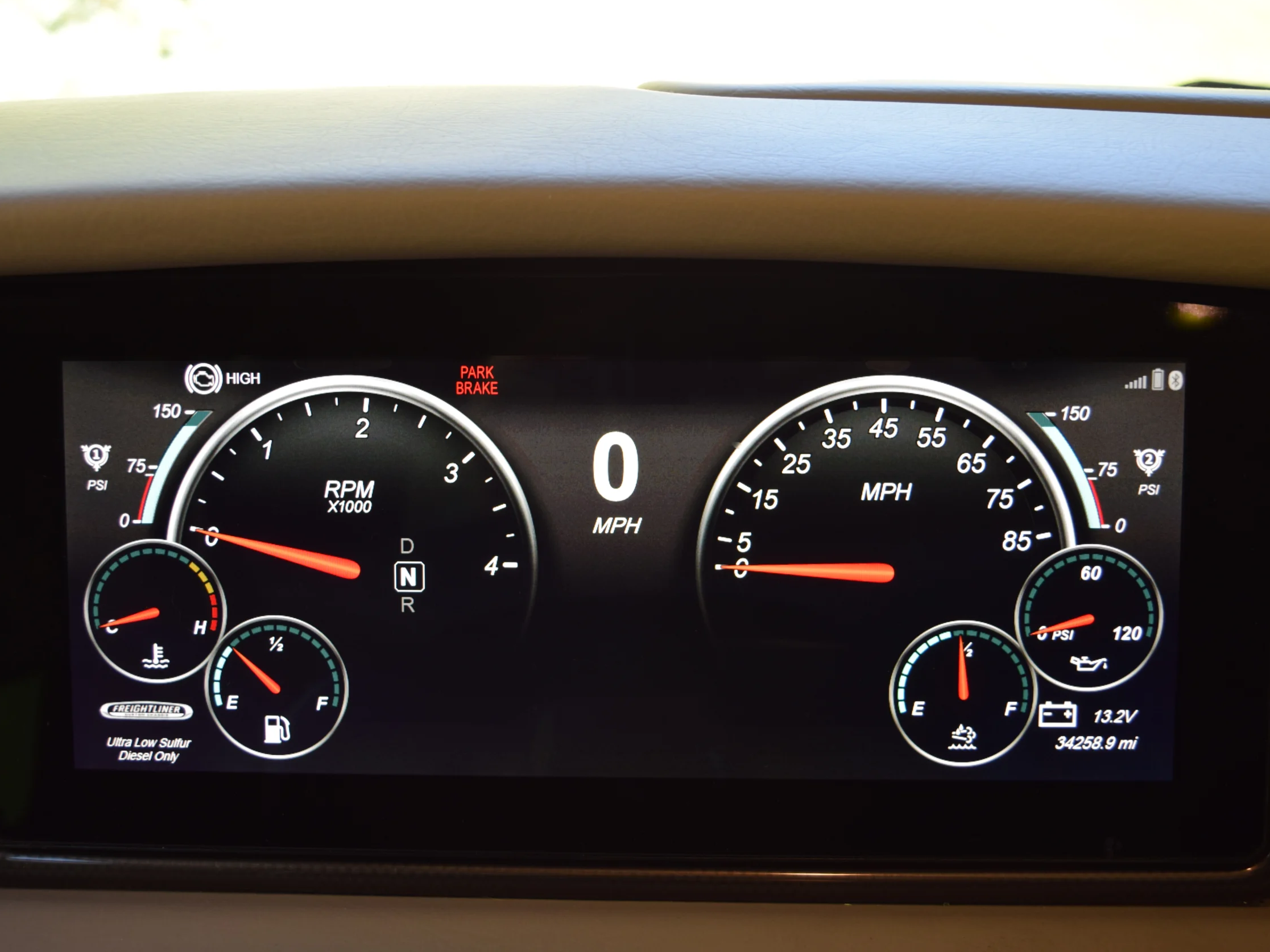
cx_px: 617
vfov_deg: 33.6
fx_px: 1577
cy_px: 473
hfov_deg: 43.9
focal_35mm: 43
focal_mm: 26
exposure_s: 1/100
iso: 400
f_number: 5
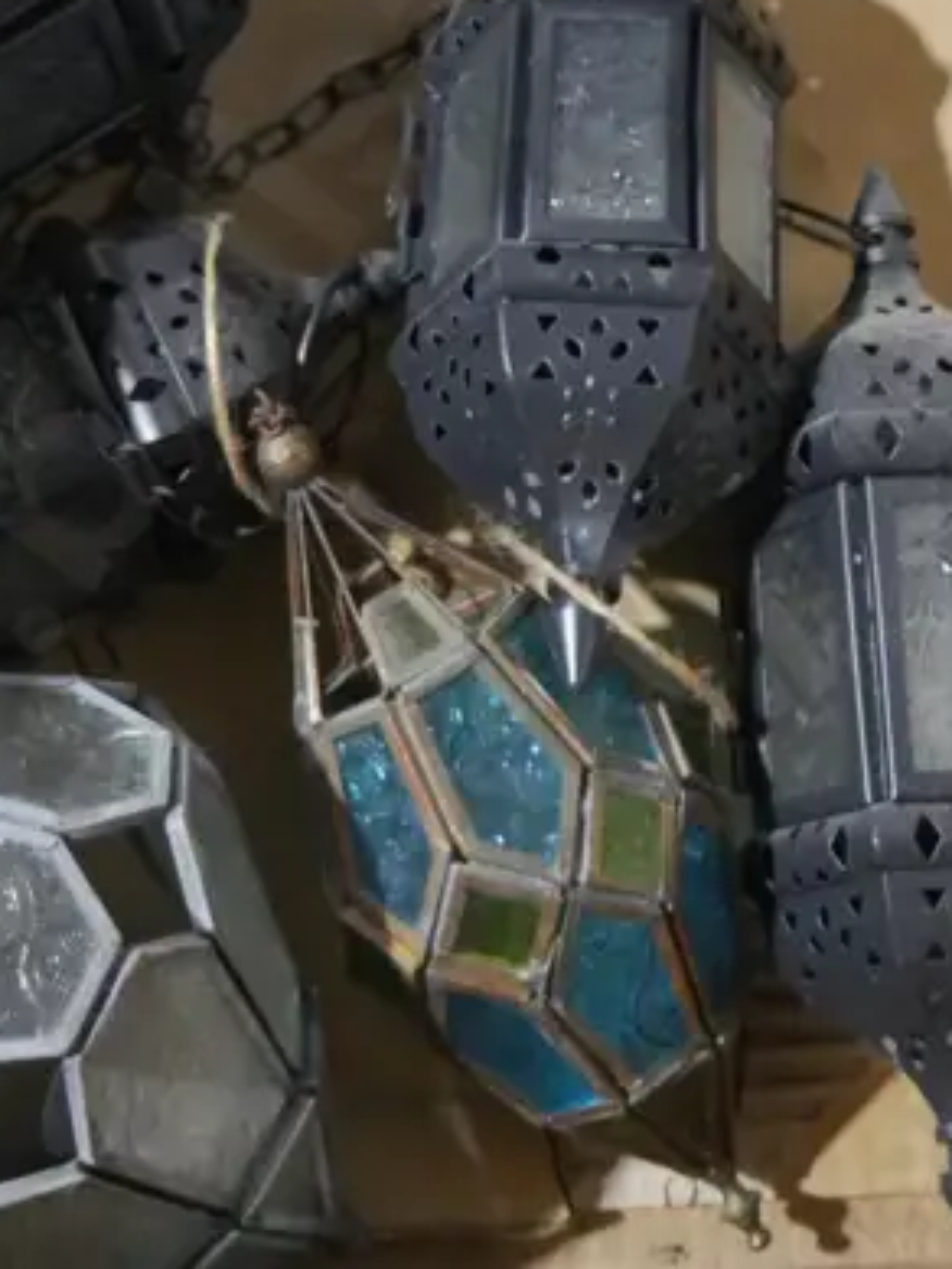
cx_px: 567
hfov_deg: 18.7
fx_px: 2895
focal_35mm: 79
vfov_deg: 23.1
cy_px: -166
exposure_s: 1/60
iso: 3200
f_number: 3.6
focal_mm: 15
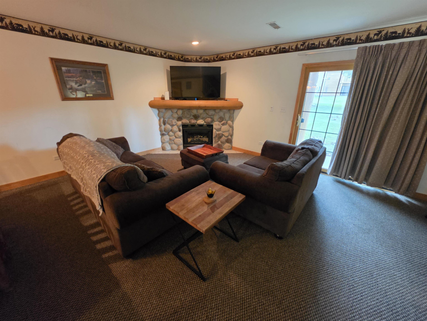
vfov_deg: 89.9
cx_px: 214
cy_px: 160
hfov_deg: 106.2
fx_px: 160
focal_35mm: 13
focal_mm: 2.2
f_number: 1.9
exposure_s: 1/60
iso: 800
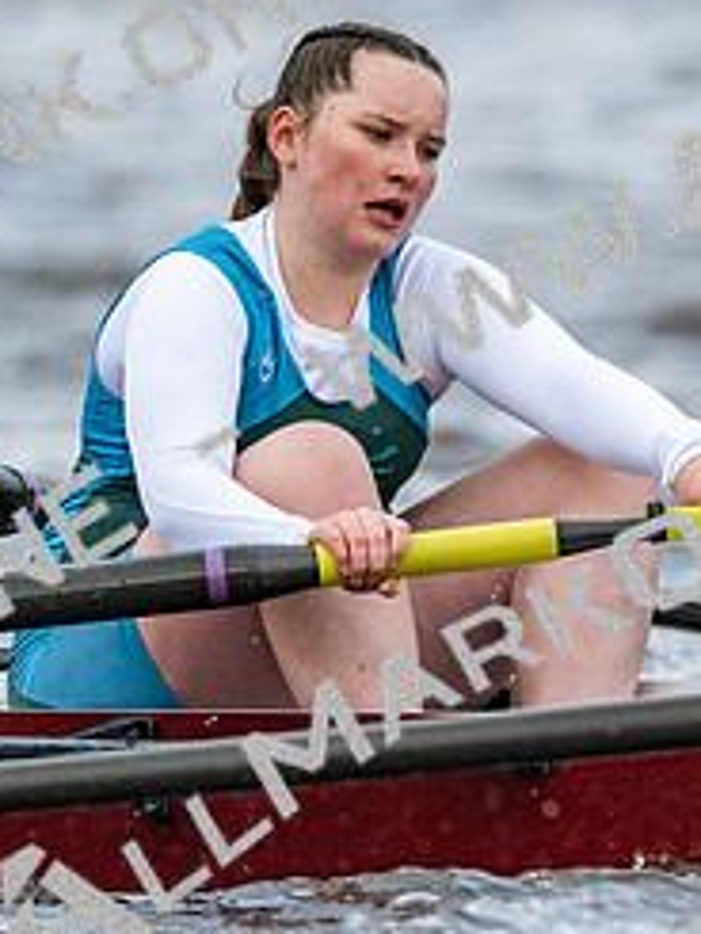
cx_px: 773
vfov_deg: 1.5
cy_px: 421
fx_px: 36878
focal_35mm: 1367
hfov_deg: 1.1
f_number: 6.3
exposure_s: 1/1600
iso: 4000
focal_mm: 600
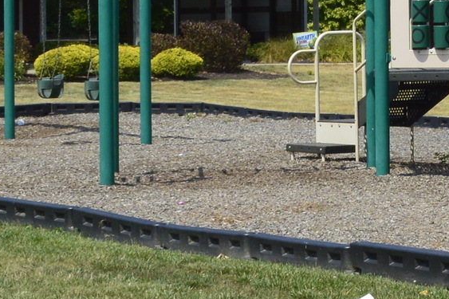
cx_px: 683
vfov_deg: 7.5
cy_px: -132
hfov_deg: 11.0
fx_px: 2244
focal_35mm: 180
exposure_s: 1/500
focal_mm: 22
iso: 320
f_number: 11
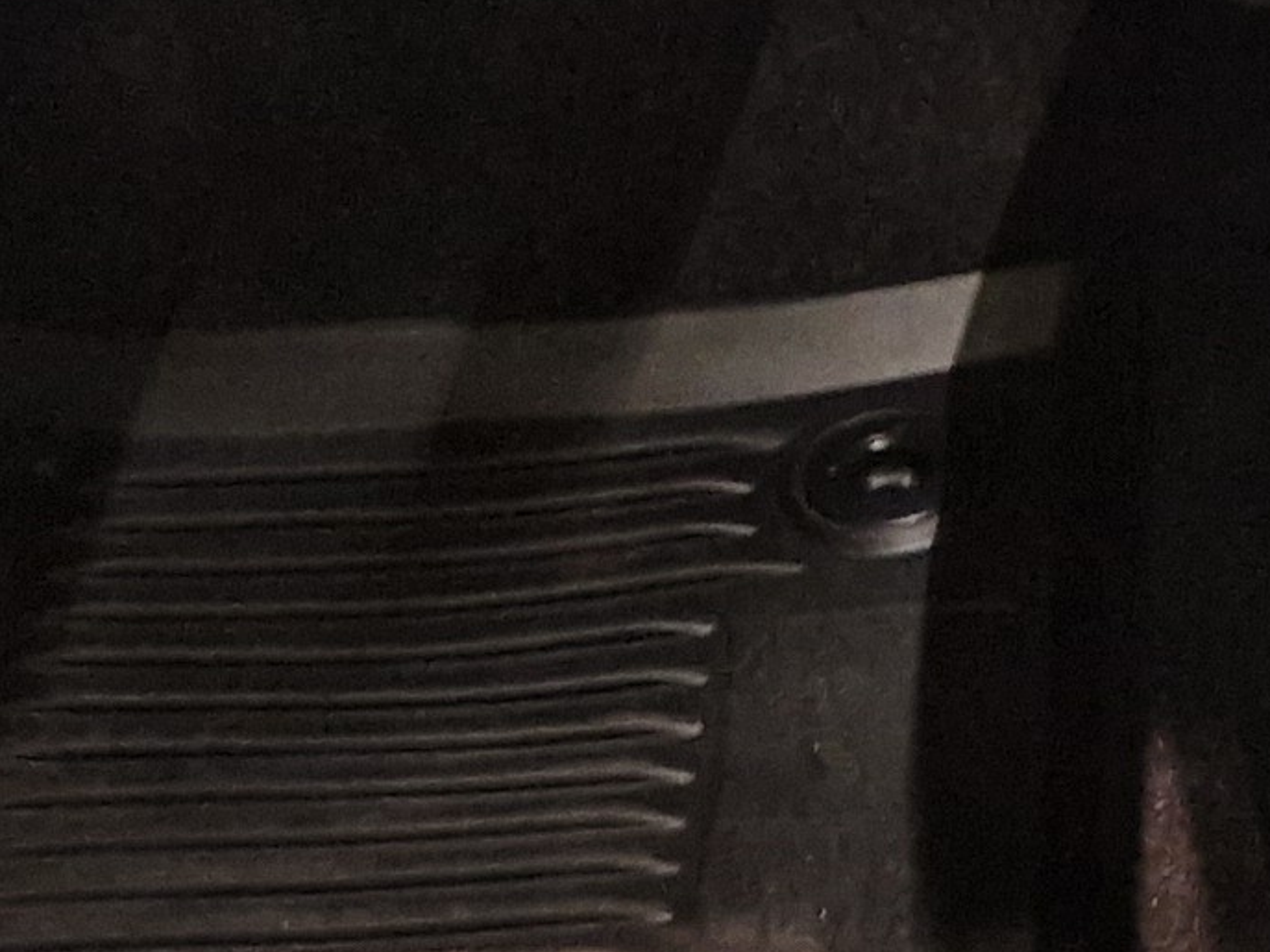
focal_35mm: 134
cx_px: 1801
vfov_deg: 9.8
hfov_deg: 14.0
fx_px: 4915
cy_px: -1274
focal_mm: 5.4
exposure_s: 1/100
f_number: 1.8
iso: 200
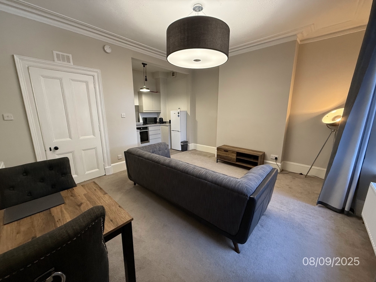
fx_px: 152
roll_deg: -0.3
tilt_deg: -12.1
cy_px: 141
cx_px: 188
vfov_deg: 85.7
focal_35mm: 14
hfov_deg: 102.1
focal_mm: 2.22
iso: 320
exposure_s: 1/50
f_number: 2.2
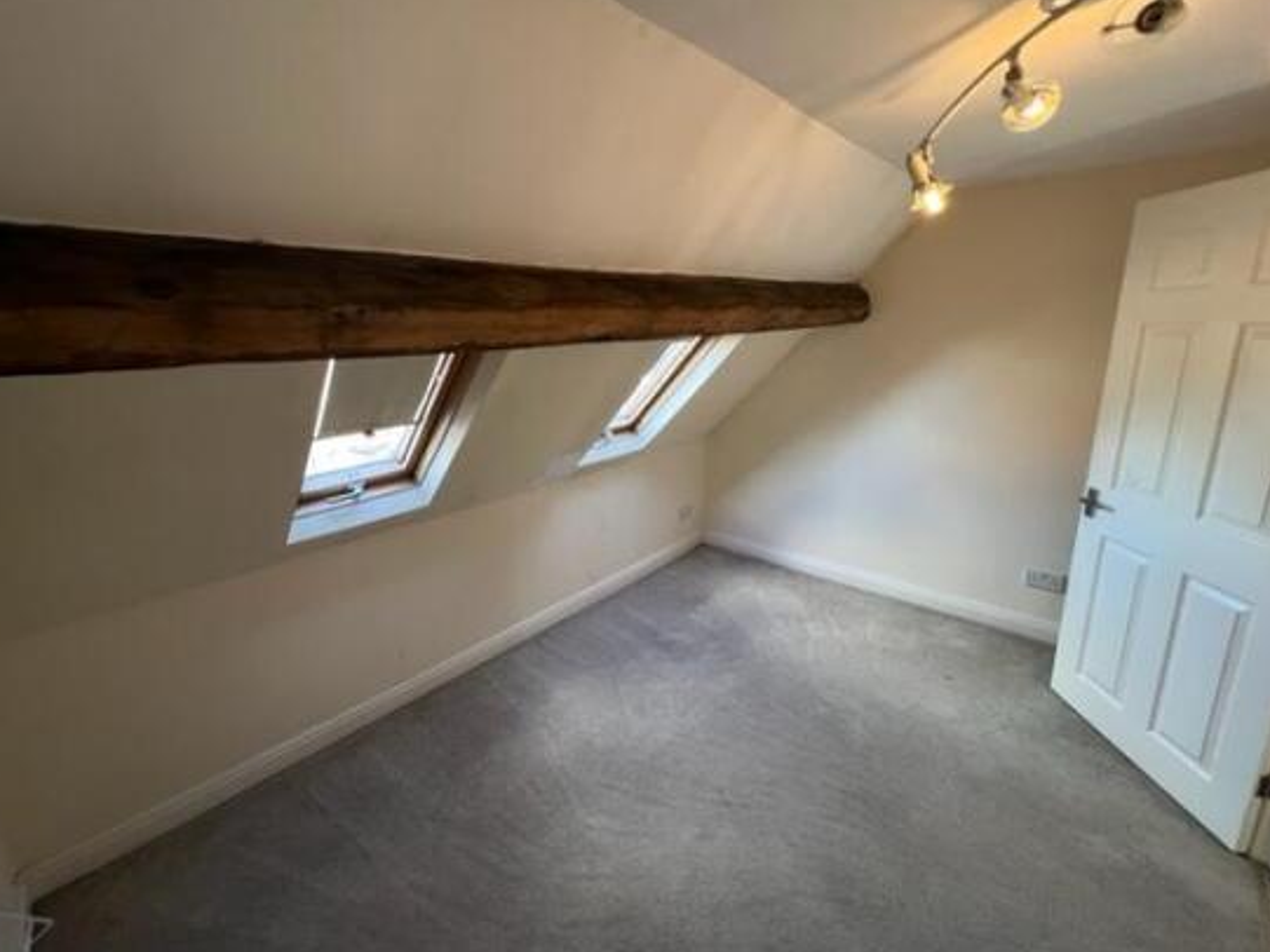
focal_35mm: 14
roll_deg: +2.5
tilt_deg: -11.8
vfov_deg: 85.7
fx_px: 514
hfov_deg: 102.0
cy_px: 458
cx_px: 609
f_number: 1.8
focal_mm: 1.57
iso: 160
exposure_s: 1/100
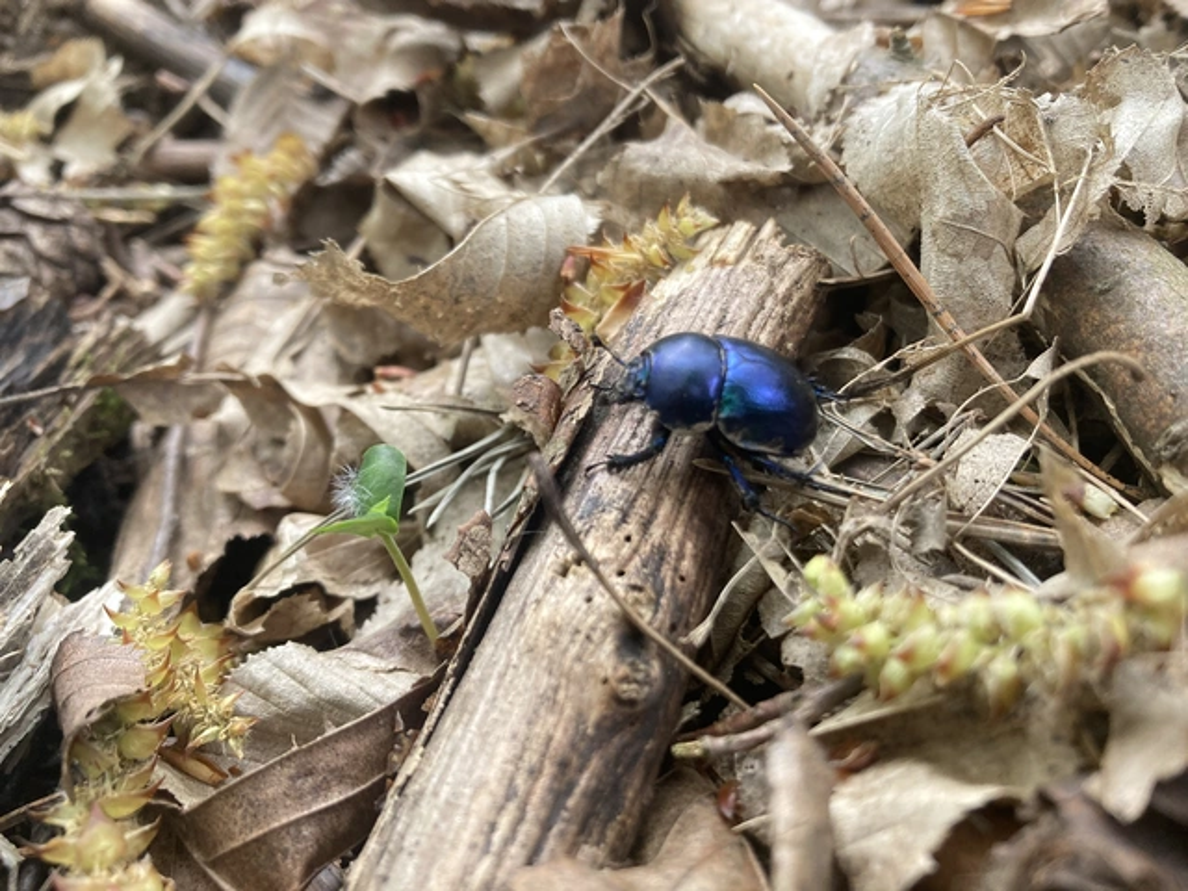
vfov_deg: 49.7
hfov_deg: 63.4
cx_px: 594
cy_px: 446
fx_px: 961
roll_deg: +13.5
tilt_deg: -35.3
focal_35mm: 28
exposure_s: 1/112
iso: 80
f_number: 1.8
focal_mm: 3.99
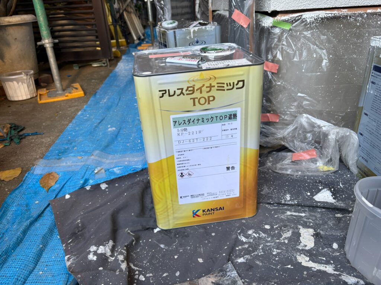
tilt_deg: -24.7
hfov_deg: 67.3
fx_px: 286
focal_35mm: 26
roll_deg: +3.9
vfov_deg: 53.1
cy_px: 142
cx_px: 190
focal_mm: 5.96
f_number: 1.6
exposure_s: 1/121
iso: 80
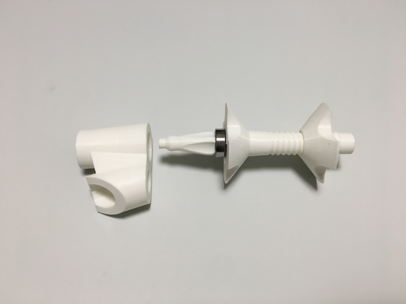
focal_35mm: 29
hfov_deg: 61.7
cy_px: 152
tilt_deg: -61.0
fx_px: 340
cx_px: 203
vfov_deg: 48.2
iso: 32
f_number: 2.2
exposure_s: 1/33
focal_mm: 4.15
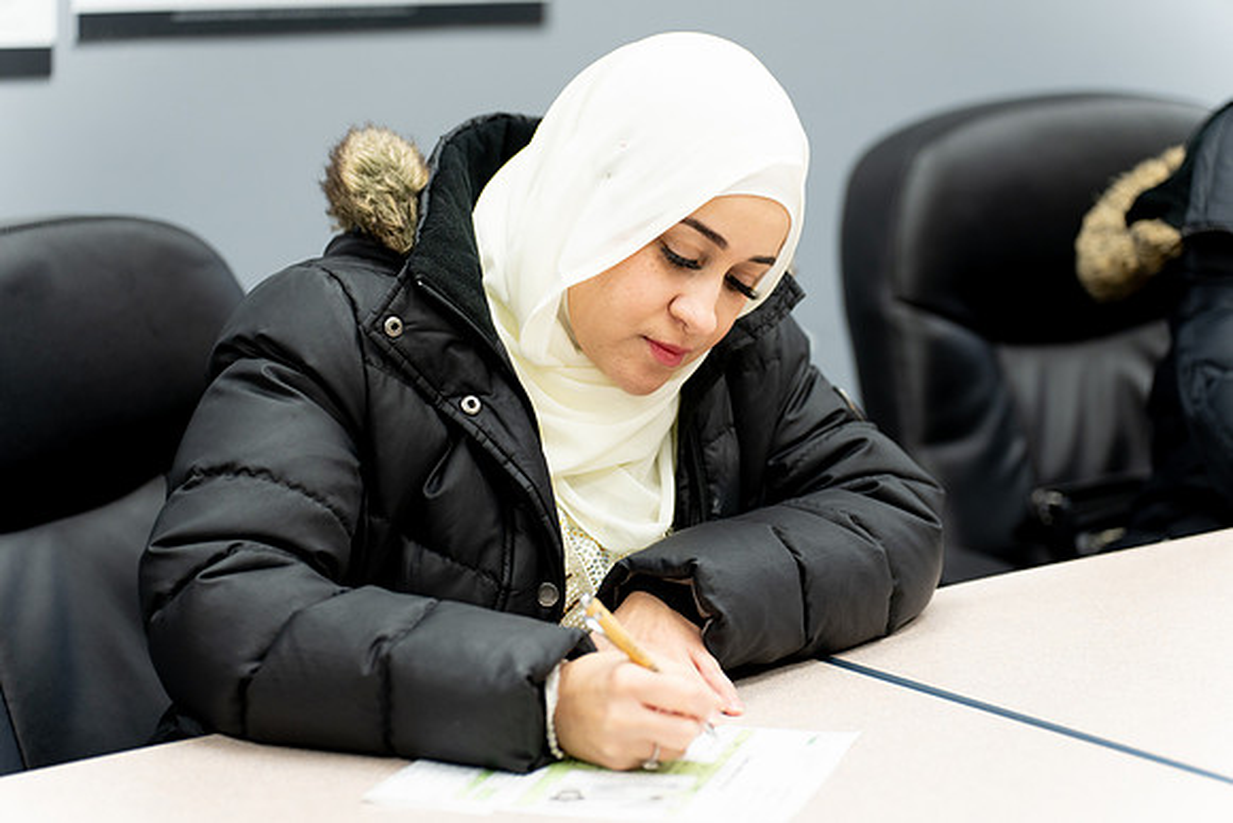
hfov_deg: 19.1
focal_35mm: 107
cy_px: 412
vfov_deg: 12.8
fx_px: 3665
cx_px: 616
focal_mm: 107
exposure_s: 1/160
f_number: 2.8
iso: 640
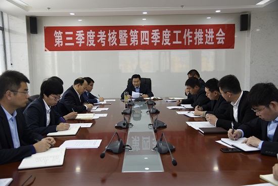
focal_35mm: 34
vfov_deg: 38.9
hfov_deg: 55.8
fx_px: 263
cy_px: 93
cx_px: 139
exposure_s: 1/60
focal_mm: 34
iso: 250
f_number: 4
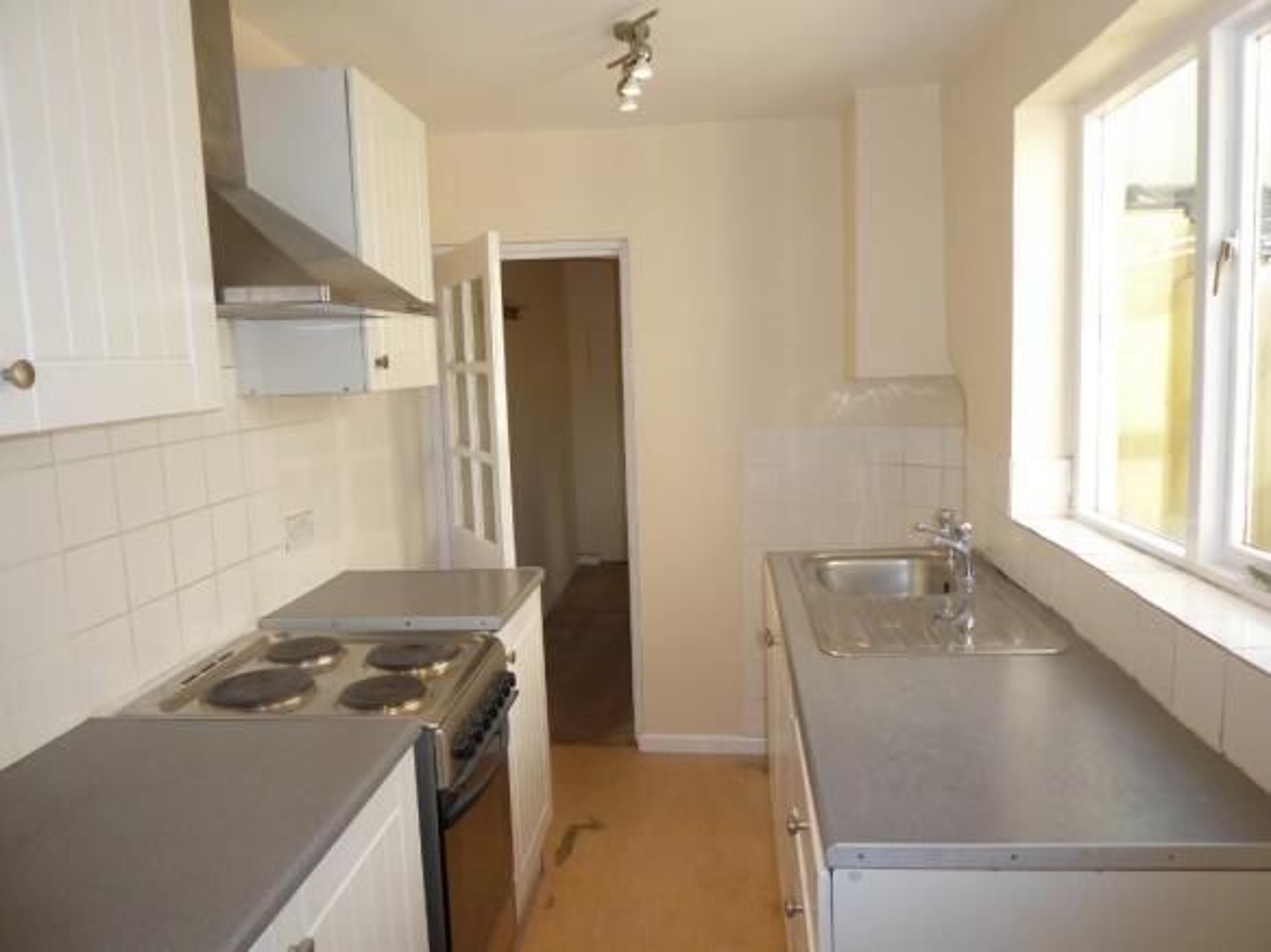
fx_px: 881
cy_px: 476
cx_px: 636
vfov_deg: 56.8
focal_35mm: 24
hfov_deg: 71.6
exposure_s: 1/125
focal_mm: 4.3
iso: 100
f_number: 3.3
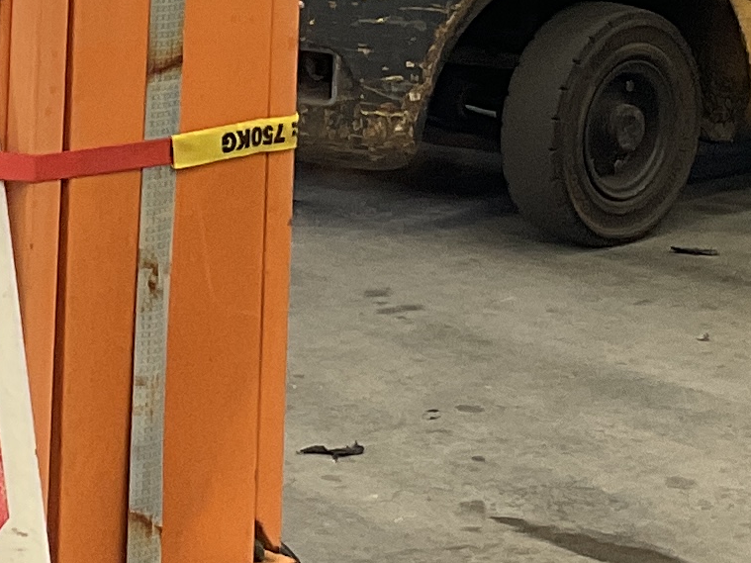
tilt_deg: -6.1
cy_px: -161
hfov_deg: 12.7
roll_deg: -1.8
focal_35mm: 154
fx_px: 3341
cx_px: 49
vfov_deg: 9.5
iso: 50
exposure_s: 1/50
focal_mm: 3
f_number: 1.8
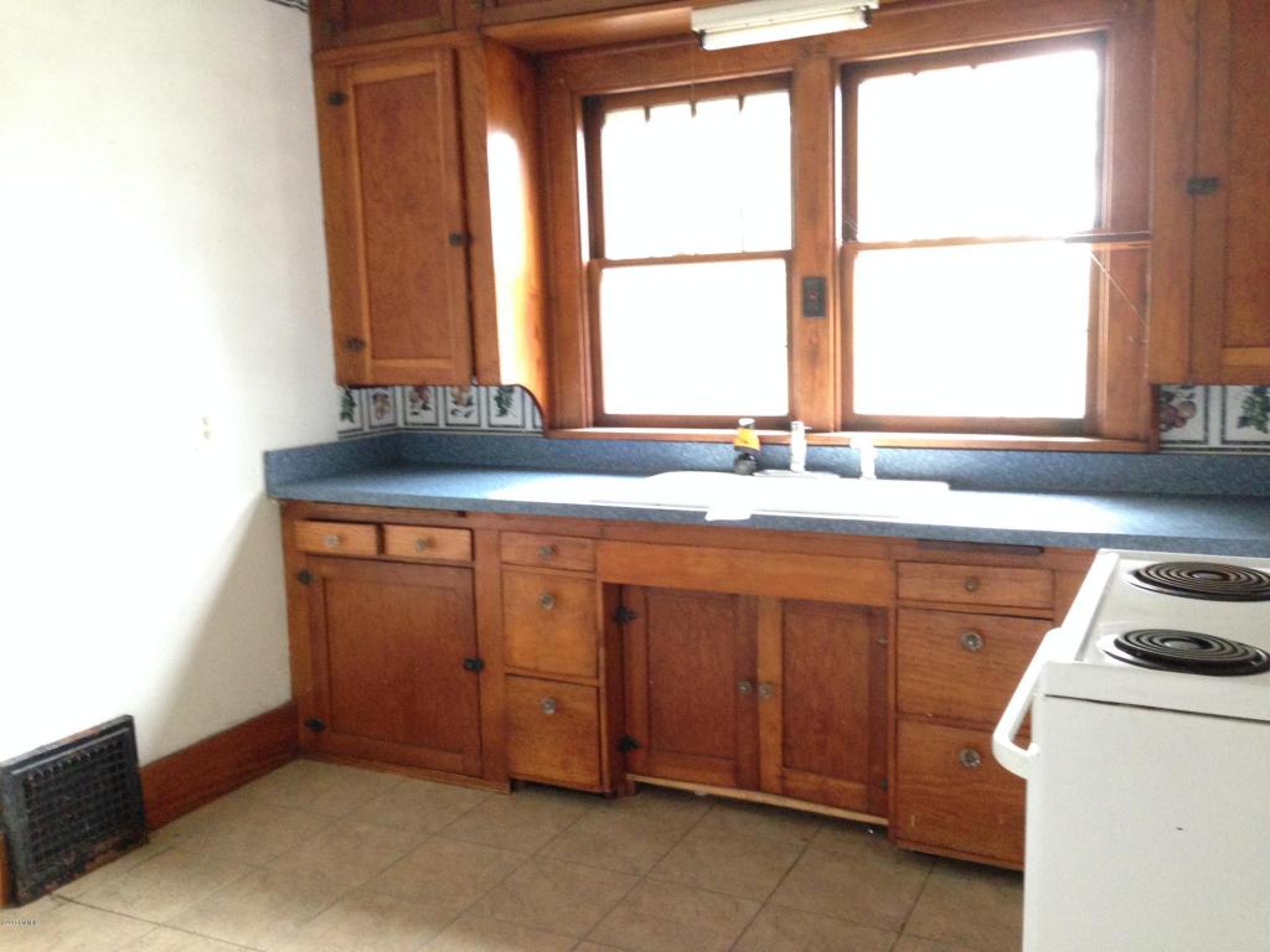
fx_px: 1211
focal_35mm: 33
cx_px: 635
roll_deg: +1.8
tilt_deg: -8.2
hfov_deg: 55.4
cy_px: 476
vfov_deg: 42.9
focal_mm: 4.12
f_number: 2.4
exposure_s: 1/20
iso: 250
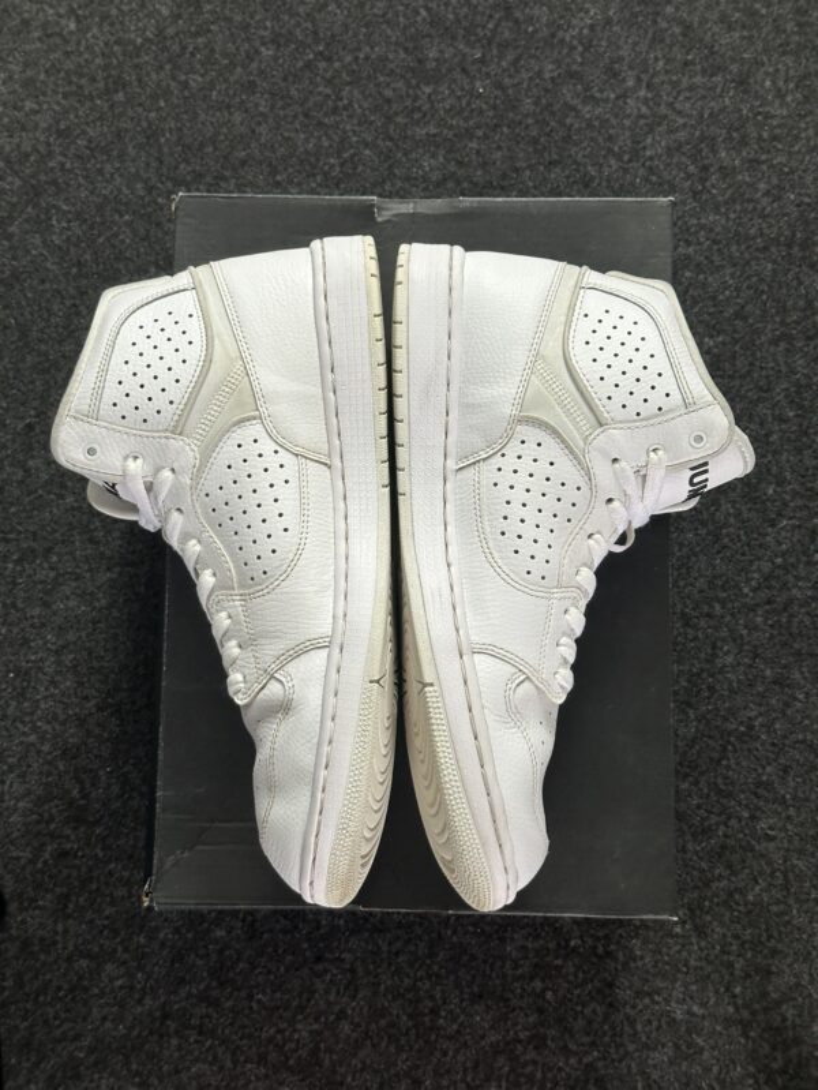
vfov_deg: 39.6
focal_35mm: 48
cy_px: 545
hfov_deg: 30.3
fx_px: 1511
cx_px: 409
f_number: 1.78
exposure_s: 1/50
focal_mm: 6.86
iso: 160
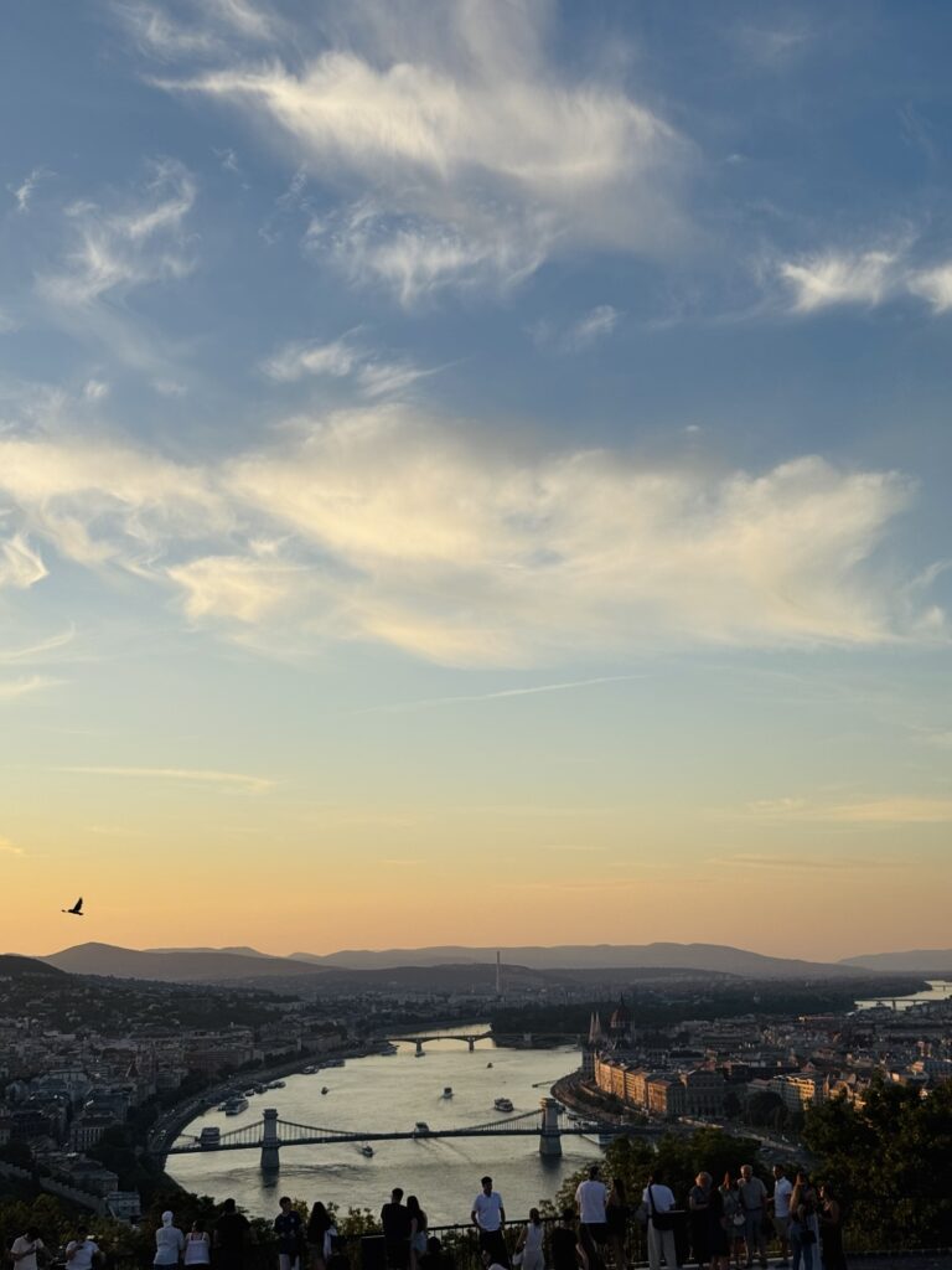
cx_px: 476
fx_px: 1760
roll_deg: +1.0
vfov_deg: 39.7
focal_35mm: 48
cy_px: 635
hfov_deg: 30.3
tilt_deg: +9.9
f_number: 1.78
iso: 64
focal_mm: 6.76
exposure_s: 1/2252
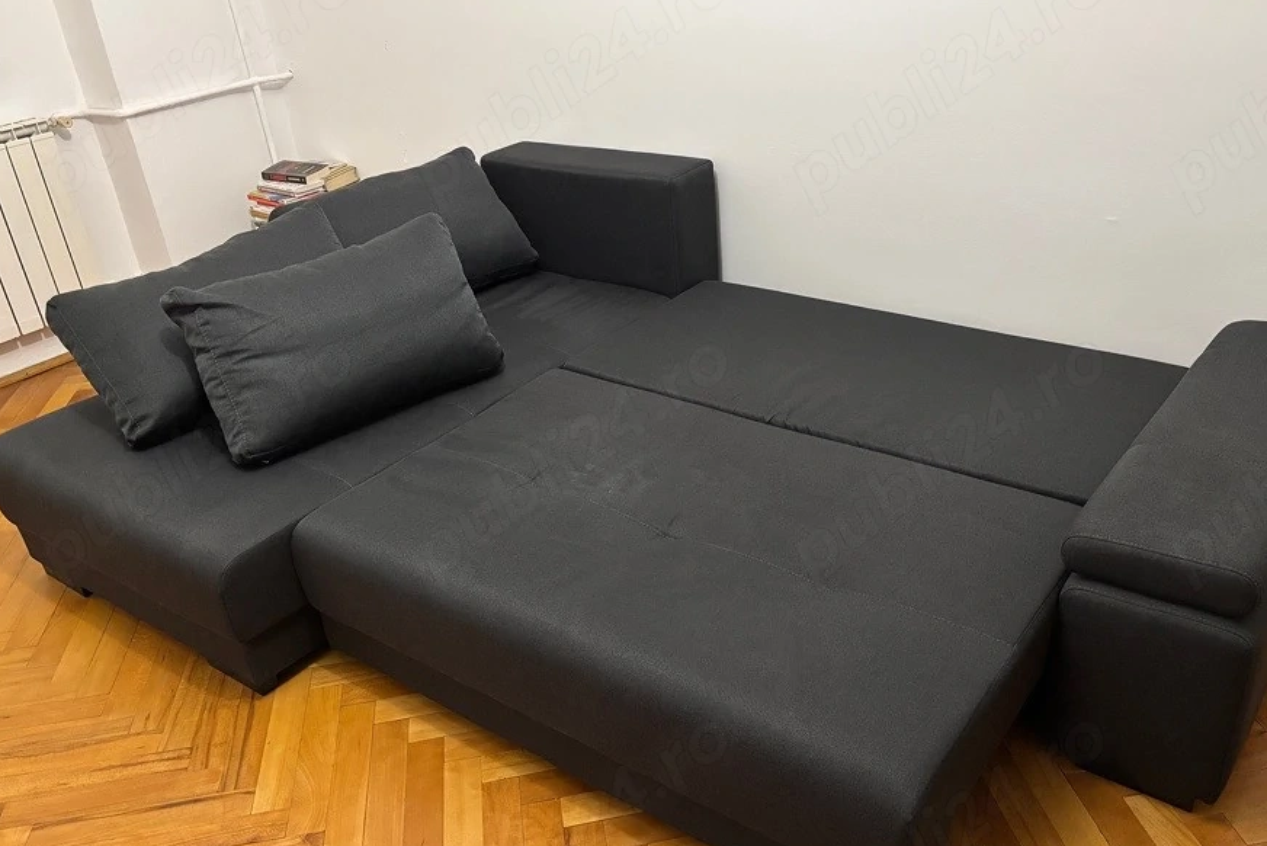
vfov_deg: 42.3
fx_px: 1091
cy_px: 470
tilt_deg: -30.4
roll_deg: +4.5
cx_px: 668
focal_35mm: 31
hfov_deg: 60.2
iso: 640
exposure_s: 1/33
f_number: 1.6
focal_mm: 5.96
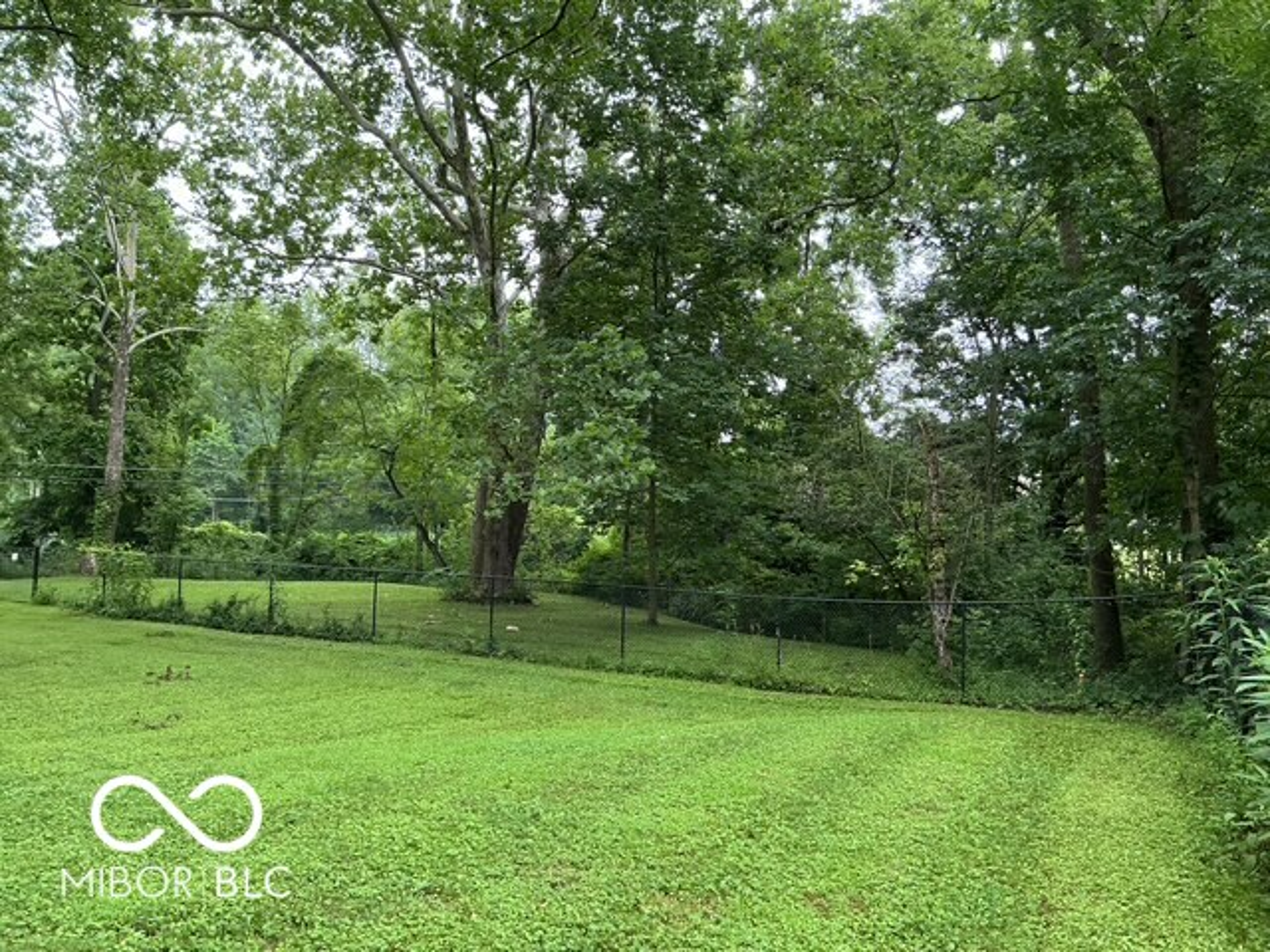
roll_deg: -1.6
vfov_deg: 48.2
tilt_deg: +5.0
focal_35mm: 29
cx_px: 635
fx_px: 1064
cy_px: 476
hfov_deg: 61.7
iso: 32
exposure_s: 1/129
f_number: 1.8
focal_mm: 3
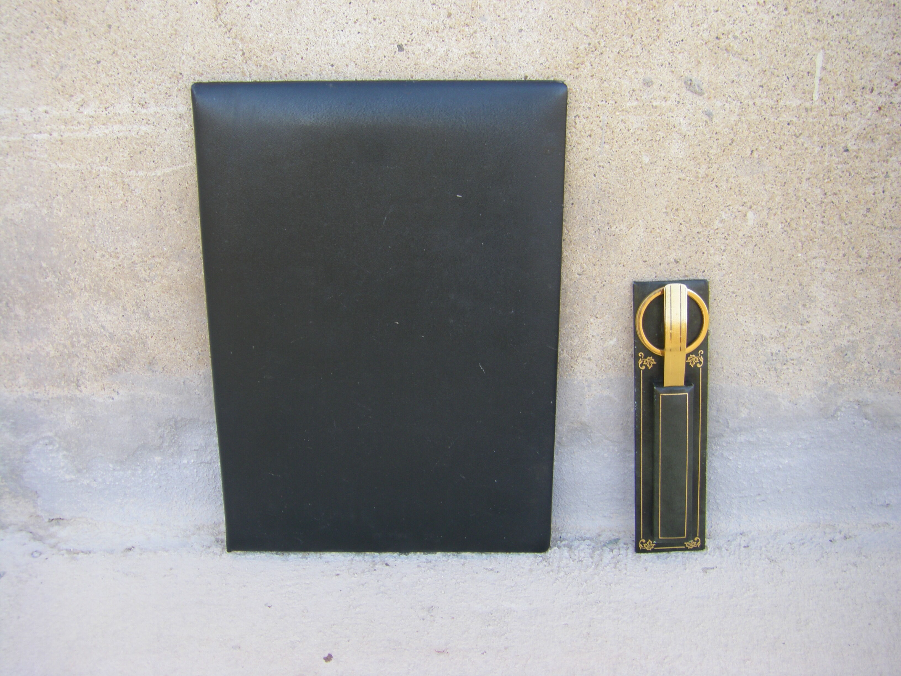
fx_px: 989
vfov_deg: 37.7
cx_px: 450
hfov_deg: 49.0
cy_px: 338
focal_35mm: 38
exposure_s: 1/50
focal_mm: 6.3
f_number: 3.5
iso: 64
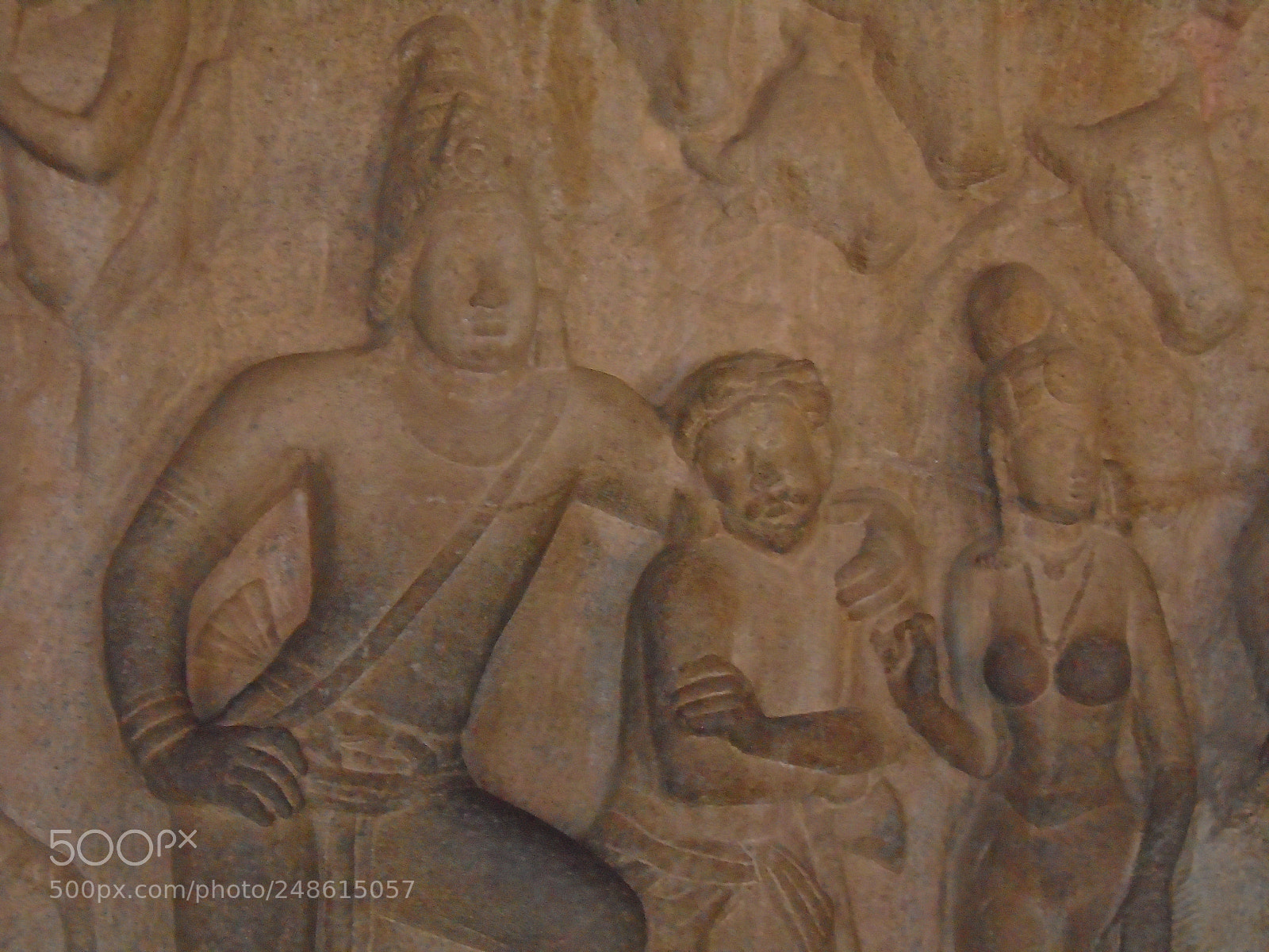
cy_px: 476
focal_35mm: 68
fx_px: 2493
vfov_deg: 21.6
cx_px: 634
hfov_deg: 28.6
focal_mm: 12
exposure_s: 1/60
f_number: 5.5
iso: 800
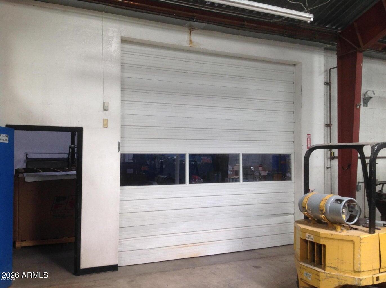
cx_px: 193
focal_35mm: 35
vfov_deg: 40.6
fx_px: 390
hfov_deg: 52.7
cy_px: 144
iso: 50
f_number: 2.4
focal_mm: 4.28
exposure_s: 1/40
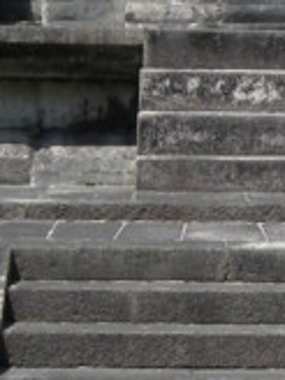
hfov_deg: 8.4
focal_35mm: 171
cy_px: 72
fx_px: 1877
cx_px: 456
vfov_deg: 11.5
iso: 50
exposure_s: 1/143
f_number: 5.7
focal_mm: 5.7
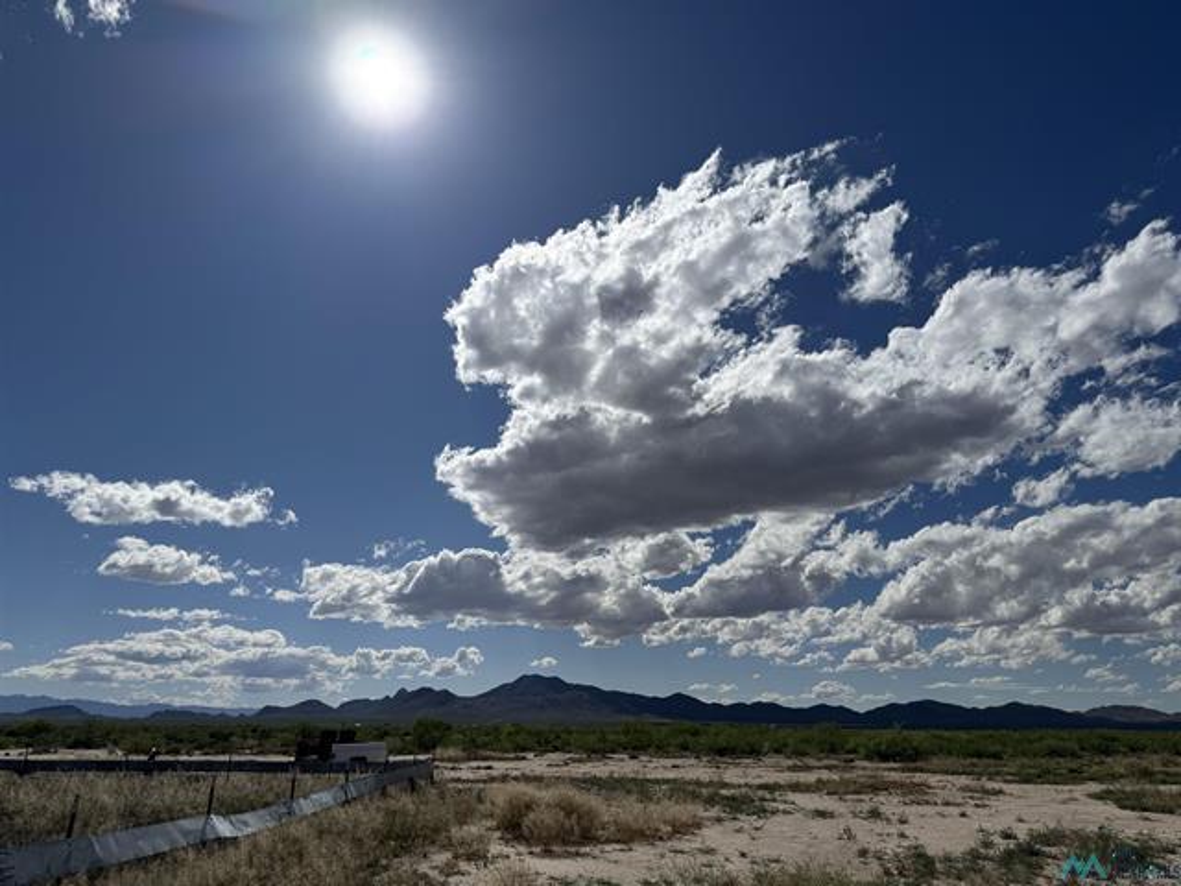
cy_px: 443
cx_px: 590
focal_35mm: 24
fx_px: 819
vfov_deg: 56.8
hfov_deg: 71.6
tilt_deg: +18.5
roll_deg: -0.7
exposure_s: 1/20000
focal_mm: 6.76
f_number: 1.78
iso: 64
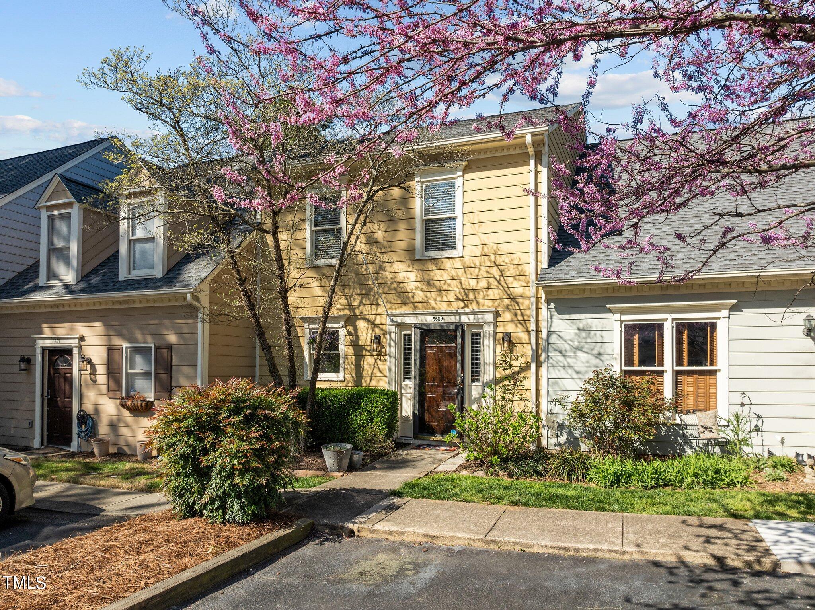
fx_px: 565
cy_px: 305
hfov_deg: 71.6
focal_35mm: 24
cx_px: 408
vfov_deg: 56.8
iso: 140
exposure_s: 1/1600
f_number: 2.8
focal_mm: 12.29
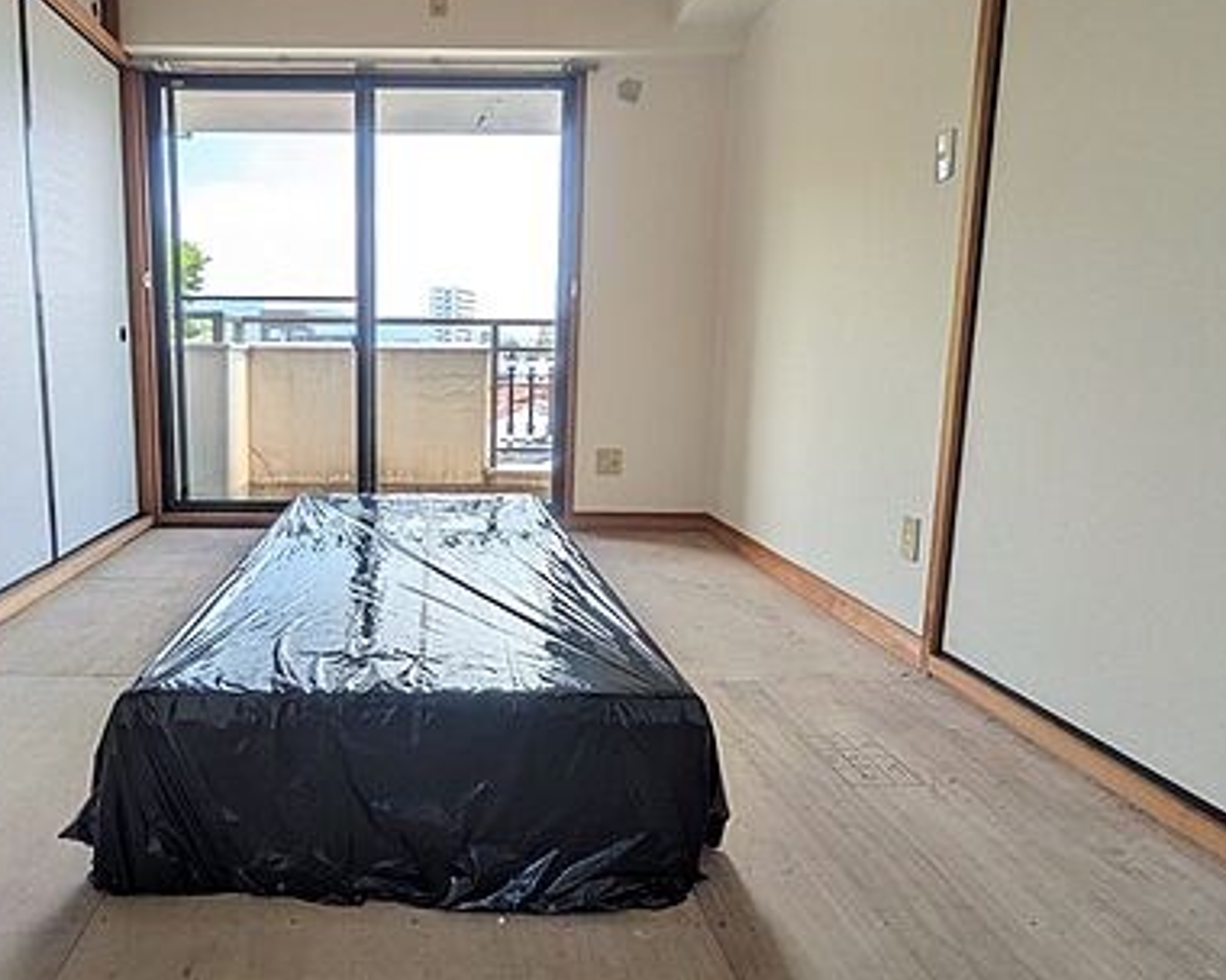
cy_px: 471
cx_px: 419
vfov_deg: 60.9
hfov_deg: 70.7
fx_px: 835
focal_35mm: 23
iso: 50
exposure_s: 1/250
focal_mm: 1.83
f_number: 2.2
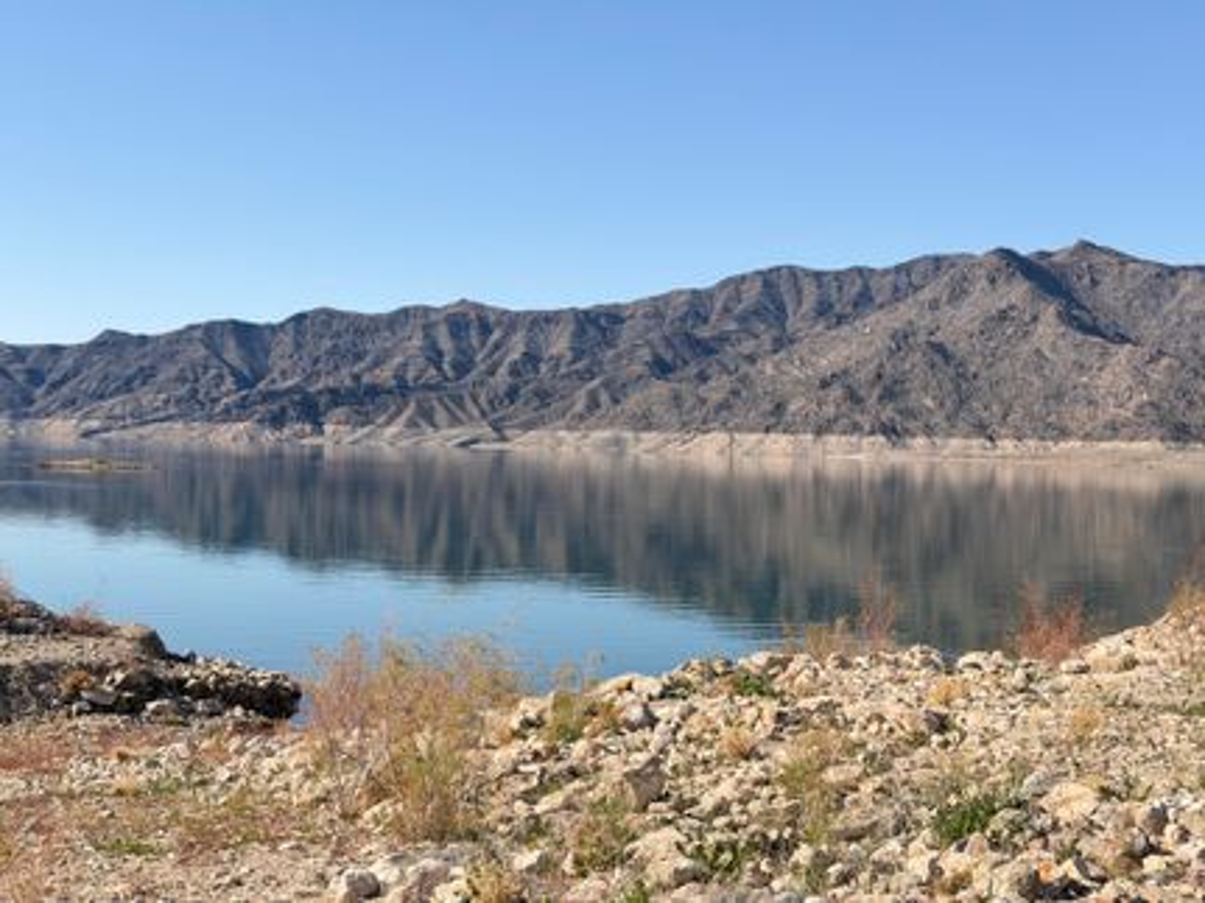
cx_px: 602
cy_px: 452
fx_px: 1670
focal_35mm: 48
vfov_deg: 30.3
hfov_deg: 39.7
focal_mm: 6.76
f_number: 1.78
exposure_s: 1/3704
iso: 64
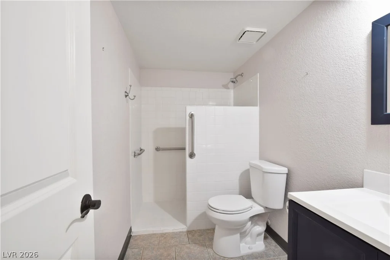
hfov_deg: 100.4
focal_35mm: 15
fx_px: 162
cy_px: 130
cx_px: 195
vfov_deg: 77.3
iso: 400
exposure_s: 1/2
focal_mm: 10
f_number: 8
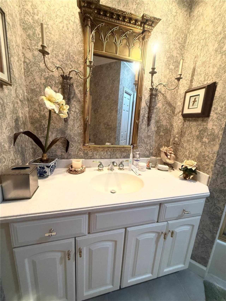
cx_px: 113
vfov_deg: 102.1
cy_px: 150
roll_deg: -3.7
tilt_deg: -12.6
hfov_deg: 85.7
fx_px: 122
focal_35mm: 14
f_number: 2.2
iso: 320
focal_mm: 2.22
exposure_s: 1/120
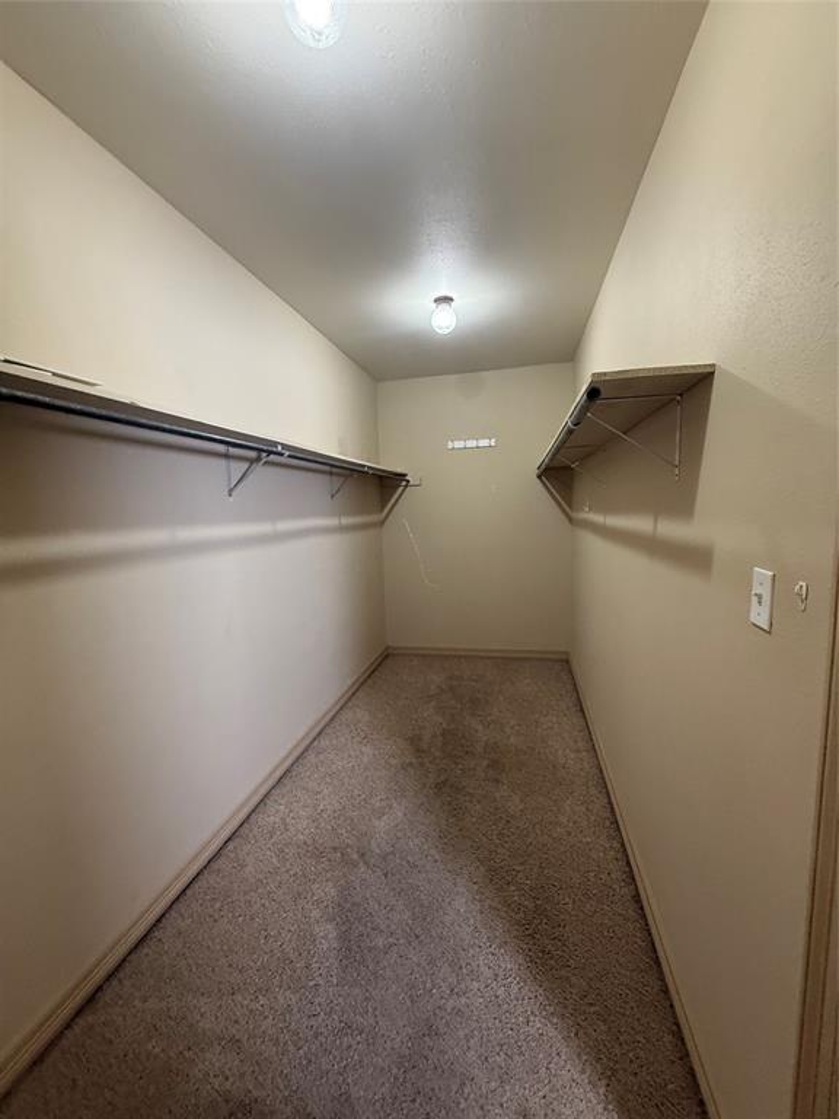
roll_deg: +0.2
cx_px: 420
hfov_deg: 85.7
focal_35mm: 14
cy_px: 560
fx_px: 452
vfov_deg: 102.1
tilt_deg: -6.6
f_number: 2.2
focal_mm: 2.22
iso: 320
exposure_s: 1/60
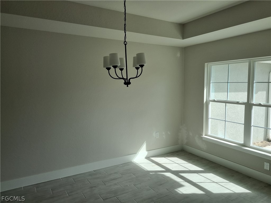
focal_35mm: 26
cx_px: 136
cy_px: 102
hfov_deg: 67.3
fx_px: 204
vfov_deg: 53.1
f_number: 1.8
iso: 50
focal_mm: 5.4
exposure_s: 1/800
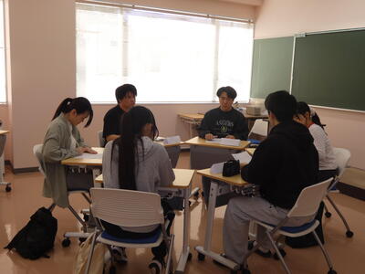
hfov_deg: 51.4
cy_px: 137
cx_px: 182
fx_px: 380
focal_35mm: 36
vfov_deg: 39.7
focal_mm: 6.5
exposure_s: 1/100
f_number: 3.5
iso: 80
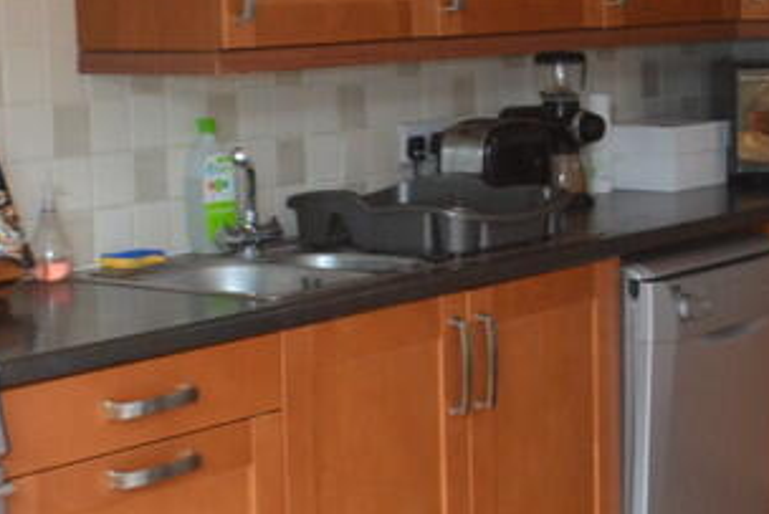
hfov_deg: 22.4
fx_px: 1945
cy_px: 247
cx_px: 336
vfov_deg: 15.0
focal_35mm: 91
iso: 560
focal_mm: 18
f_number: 3.5
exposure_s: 1/60
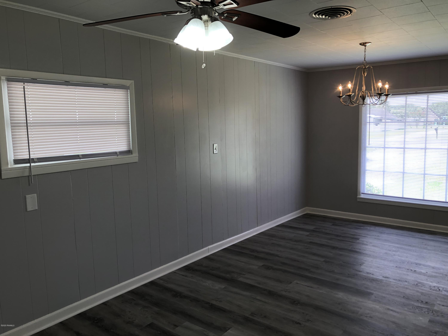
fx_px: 362
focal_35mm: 28
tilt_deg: -6.7
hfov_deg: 63.4
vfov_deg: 49.7
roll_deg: +1.8
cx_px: 224
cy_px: 168
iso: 64
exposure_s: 1/120
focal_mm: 3.99
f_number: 1.8
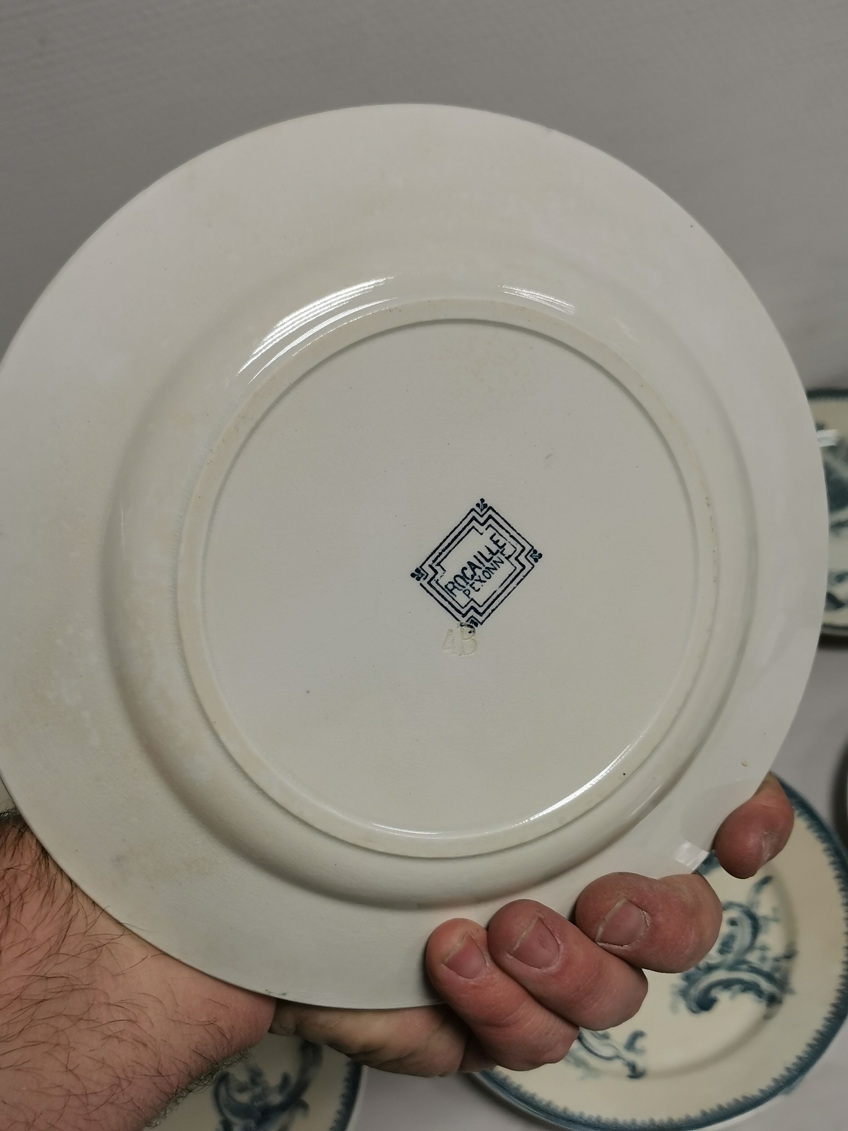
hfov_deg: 36.8
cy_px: 566
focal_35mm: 39
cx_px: 424
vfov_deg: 47.9
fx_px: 1274
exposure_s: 1/100
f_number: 1.8
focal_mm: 5.58
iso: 64
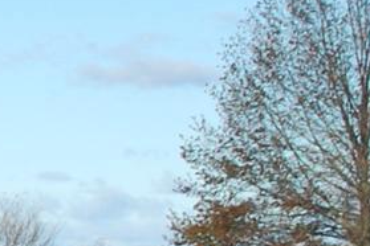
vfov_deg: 3.9
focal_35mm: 352
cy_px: 129
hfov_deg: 5.4
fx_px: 3617
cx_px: -804
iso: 200
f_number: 9
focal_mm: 32
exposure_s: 1/320
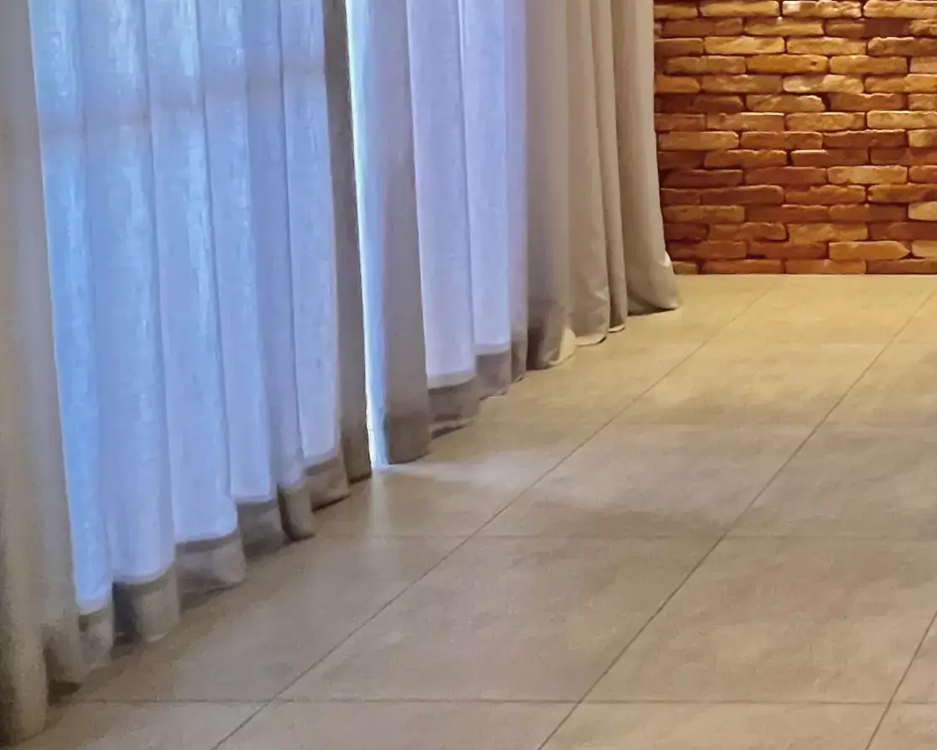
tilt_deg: -4.3
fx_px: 1220
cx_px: 1346
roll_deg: +0.2
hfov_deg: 29.3
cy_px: -77
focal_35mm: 44
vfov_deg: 30.5
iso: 500
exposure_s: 1/60
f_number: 1.8
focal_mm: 1.57
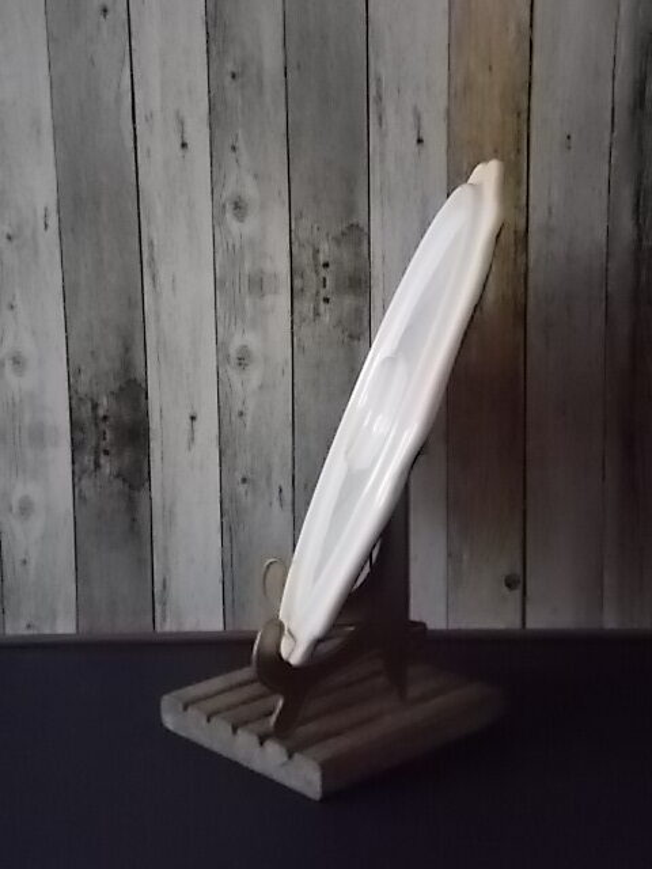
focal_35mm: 44
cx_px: 326
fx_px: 1105
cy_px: 434
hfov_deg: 32.9
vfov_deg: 42.9
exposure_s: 1/125
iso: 800
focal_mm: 7.9
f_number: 4.2
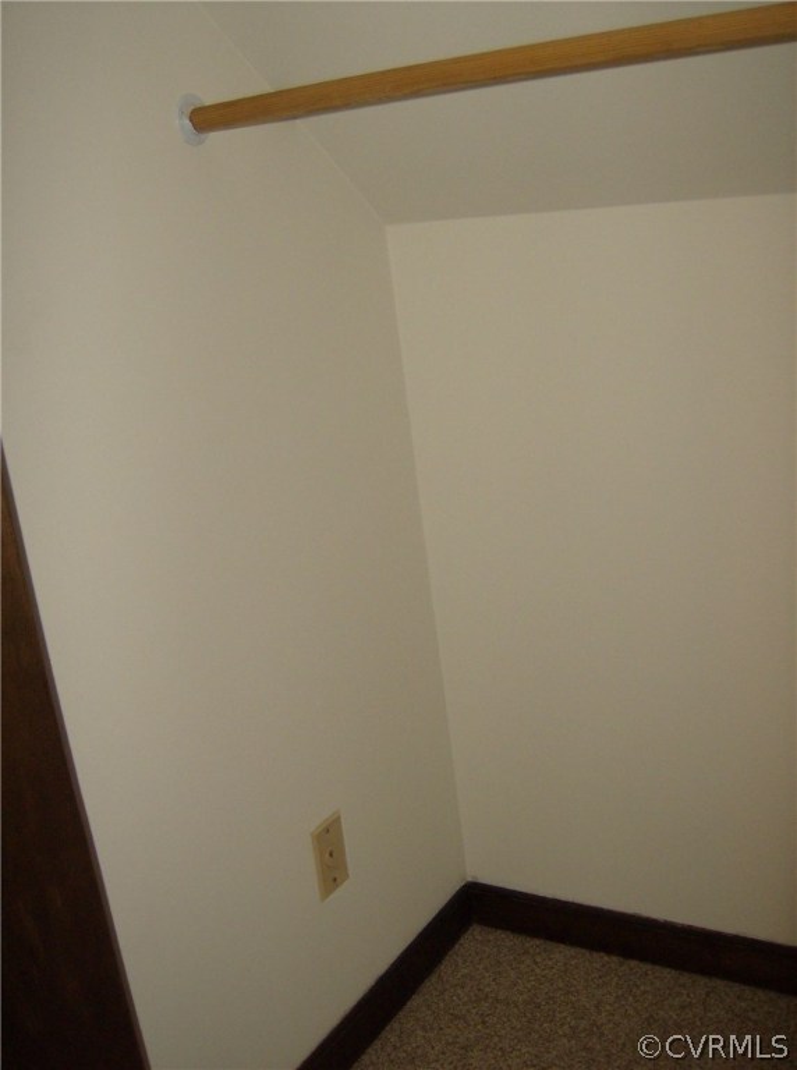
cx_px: 398
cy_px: 535
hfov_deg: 39.5
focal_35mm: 36
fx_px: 1110
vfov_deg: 51.5
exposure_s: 1/60
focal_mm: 6
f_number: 2.8
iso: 200
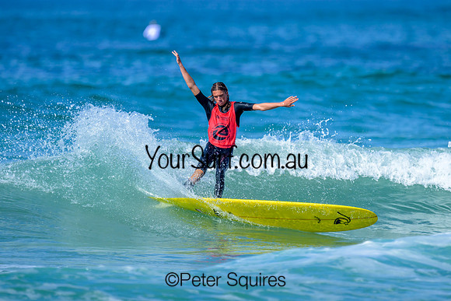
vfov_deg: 1.3
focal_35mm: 1100
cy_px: 126
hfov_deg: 1.9
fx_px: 13783
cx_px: 229
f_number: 6.3
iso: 280
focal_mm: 800
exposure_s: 1/2000
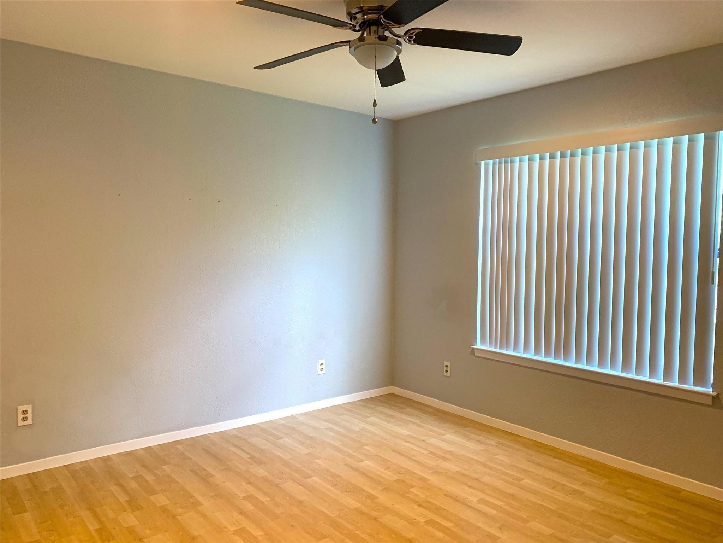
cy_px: 272
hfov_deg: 67.3
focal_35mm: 26
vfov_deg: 53.1
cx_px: 362
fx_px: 543
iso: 100
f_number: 1.8
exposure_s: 1/60
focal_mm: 4.25
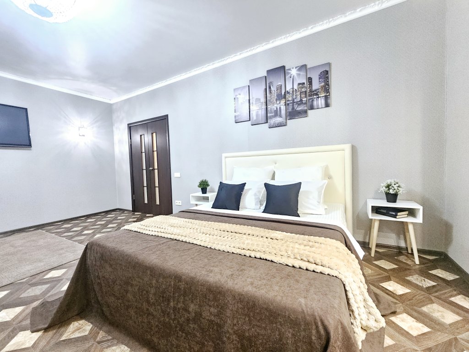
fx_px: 176
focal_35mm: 13
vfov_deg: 89.9
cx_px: 234
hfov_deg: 106.2
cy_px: 176
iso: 1000
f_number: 2.2
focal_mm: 2.2
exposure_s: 1/25
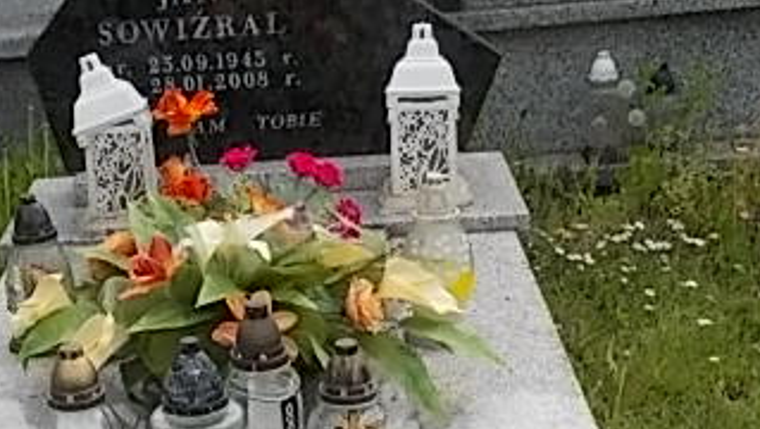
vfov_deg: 14.5
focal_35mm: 83
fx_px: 1674
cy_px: 377
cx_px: 248
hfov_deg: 25.4
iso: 80
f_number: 6.2
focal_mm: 5.3
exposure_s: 1/160
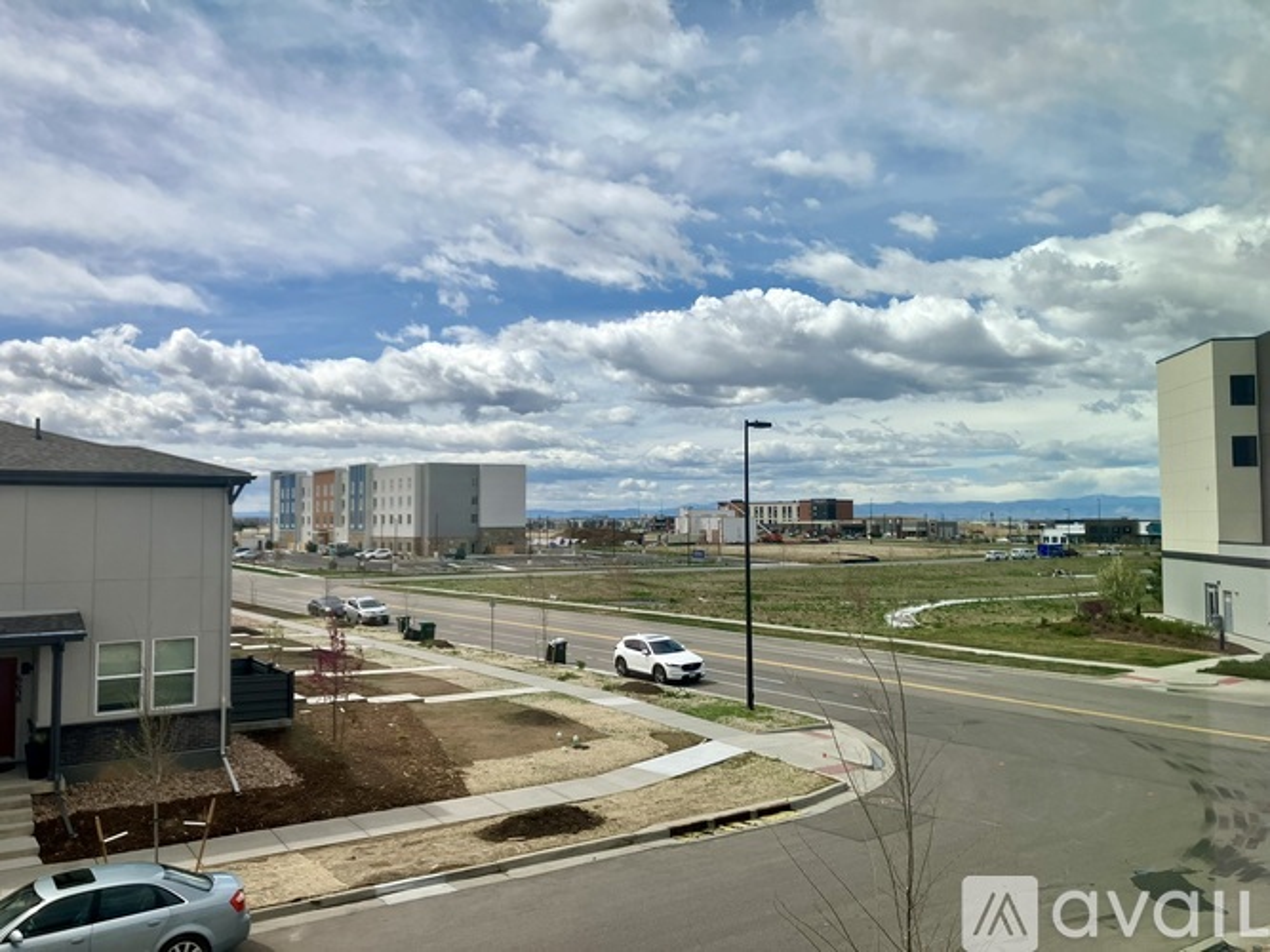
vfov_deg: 49.7
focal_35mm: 28
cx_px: 635
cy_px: 476
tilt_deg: +3.7
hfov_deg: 63.5
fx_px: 1027
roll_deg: -0.4
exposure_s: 1/2857
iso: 32
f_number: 1.8
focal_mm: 3.99
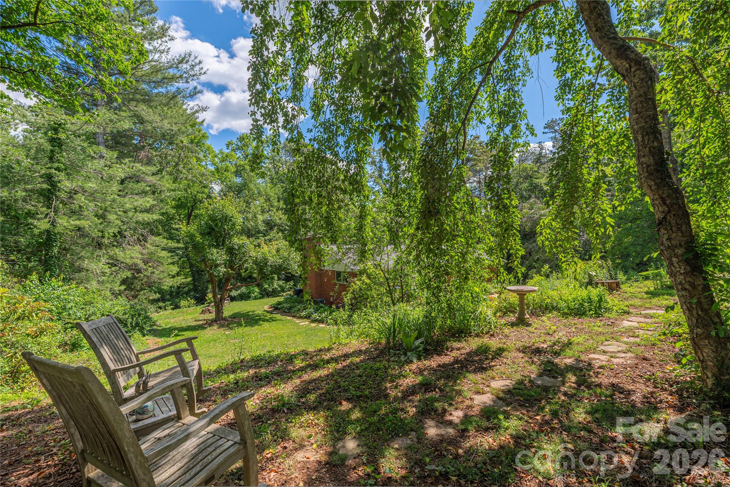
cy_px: 244
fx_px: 284
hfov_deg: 104.2
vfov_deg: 81.2
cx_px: 365
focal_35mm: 14
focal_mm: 14
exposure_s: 1/1250
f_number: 8
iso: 320
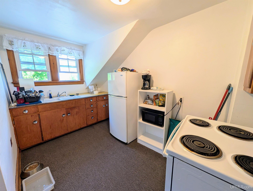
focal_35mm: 12
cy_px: 96
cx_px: 126
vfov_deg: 94.6
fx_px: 88
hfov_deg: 110.5
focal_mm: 2.02
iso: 47
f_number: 1.7
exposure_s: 1/60
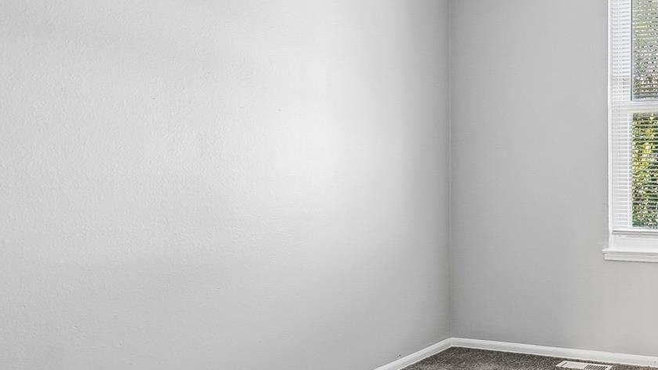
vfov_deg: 32.8
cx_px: 590
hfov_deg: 49.4
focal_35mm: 36
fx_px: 628
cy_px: 180
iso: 400
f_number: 8
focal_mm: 12
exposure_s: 1/10
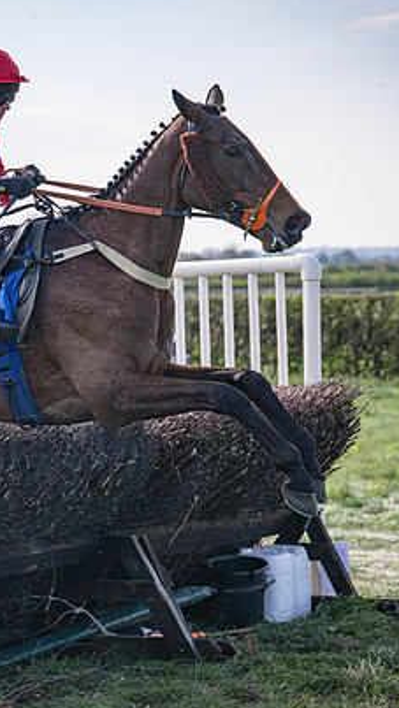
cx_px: -63
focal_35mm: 155
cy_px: 365
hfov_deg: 7.8
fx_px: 2912
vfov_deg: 13.9
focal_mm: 77
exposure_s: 1/2500
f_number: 4
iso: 400
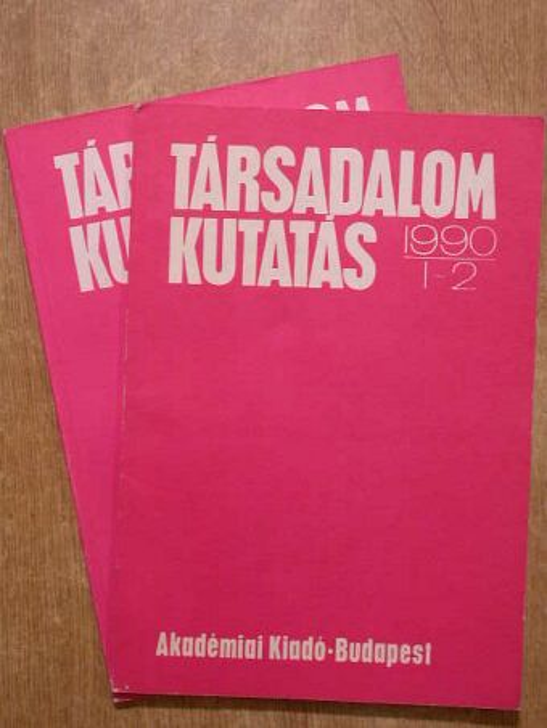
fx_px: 1348
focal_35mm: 64
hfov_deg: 22.9
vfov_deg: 30.3
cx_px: 274
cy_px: 364
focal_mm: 13.3
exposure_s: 1/93.3
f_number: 3.6
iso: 100
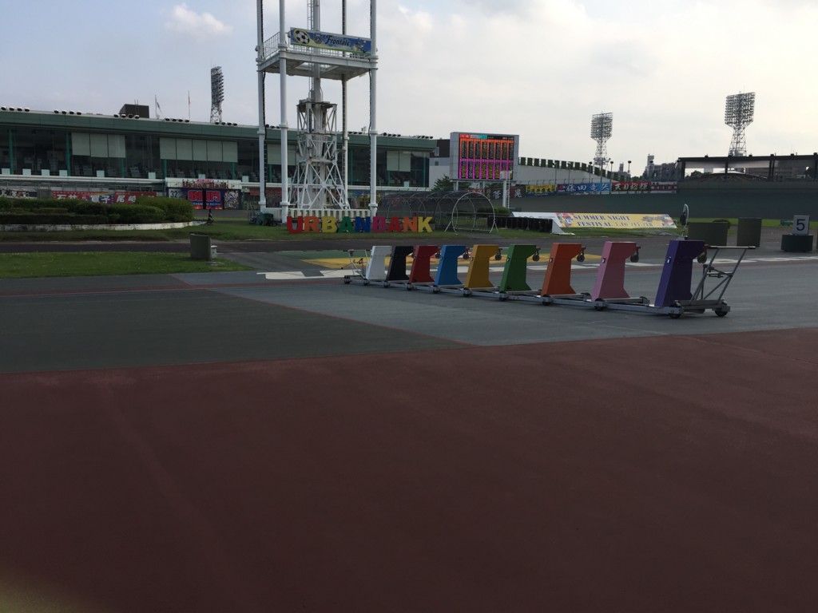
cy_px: 306
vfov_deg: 48.2
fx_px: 685
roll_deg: -1.7
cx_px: 409
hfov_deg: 61.7
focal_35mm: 29
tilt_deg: -8.3
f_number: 2.2
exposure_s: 1/1130
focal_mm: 4.15
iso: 32
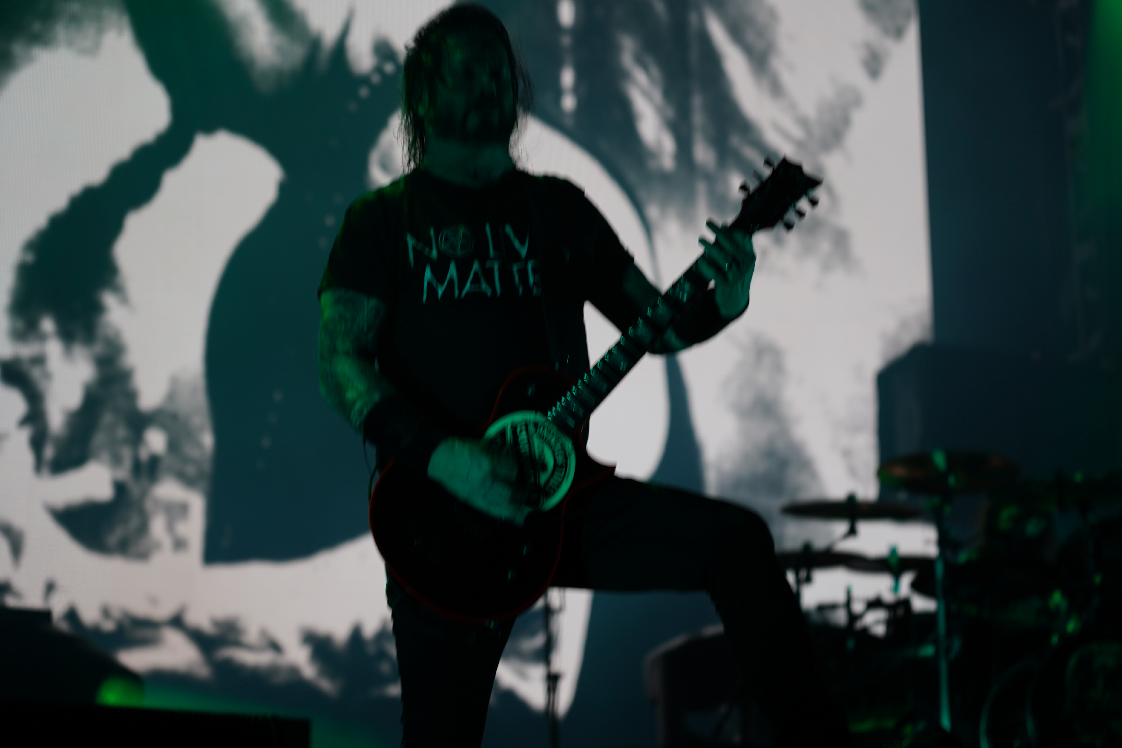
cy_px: 374
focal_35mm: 105
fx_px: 3272
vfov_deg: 13.0
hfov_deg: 19.5
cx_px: 561
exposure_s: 1/125
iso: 100
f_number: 4
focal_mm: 105
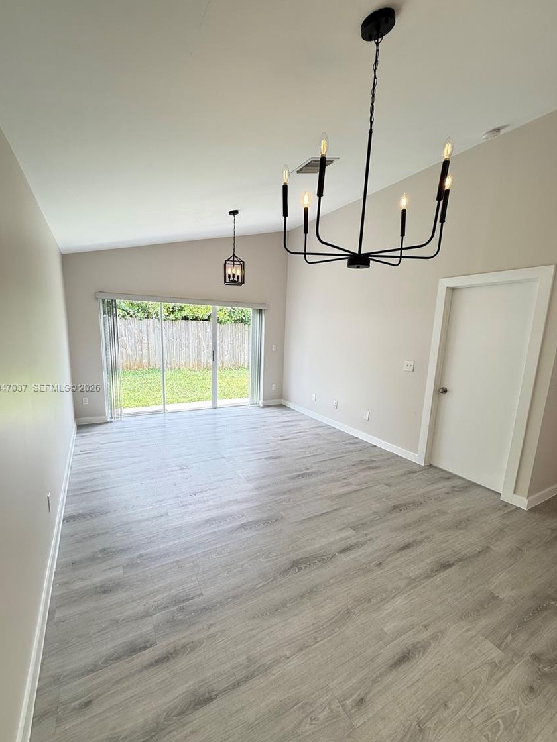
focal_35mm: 15
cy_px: 388
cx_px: 275
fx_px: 322
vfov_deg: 98.1
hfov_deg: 81.7
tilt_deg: -9.8
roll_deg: -2.4
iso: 100
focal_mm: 2.22
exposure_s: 1/120
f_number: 2.2
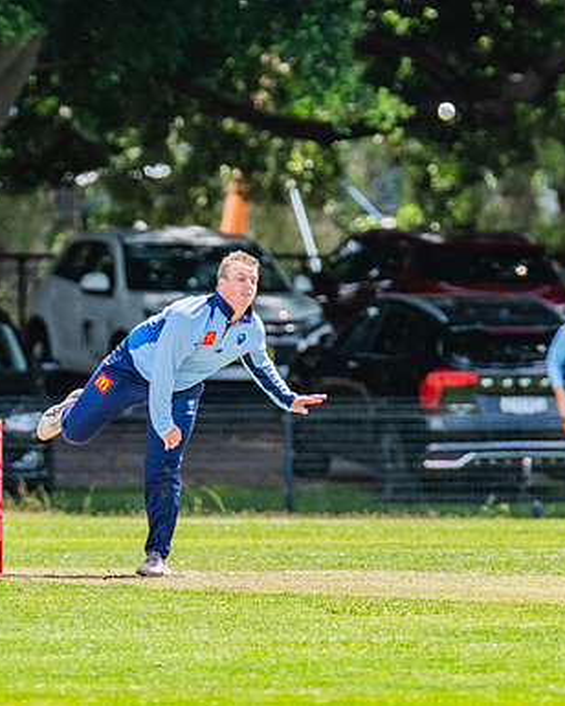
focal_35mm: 915
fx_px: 19126
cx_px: 189
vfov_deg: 2.1
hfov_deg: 1.7
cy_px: 379
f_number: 9
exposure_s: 1/1250
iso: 800
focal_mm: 600
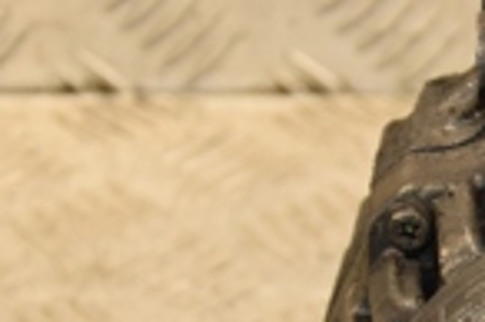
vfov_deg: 4.0
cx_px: 681
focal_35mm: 342
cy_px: 408
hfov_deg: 6.0
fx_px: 4602
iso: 800
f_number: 5
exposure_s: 1/100
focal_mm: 52
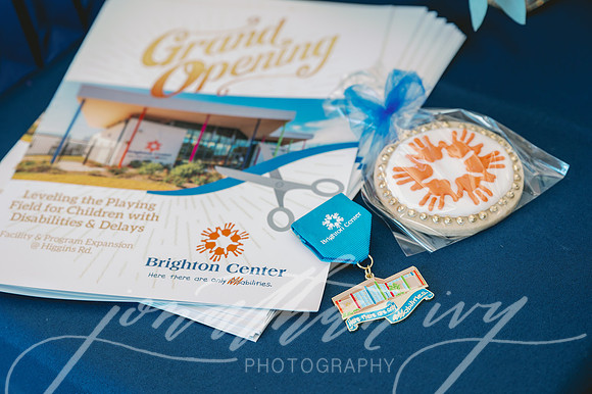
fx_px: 1101
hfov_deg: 30.1
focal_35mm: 67
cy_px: 197
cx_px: 296
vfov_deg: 20.3
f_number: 4.5
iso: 500
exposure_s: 1/125
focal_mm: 67
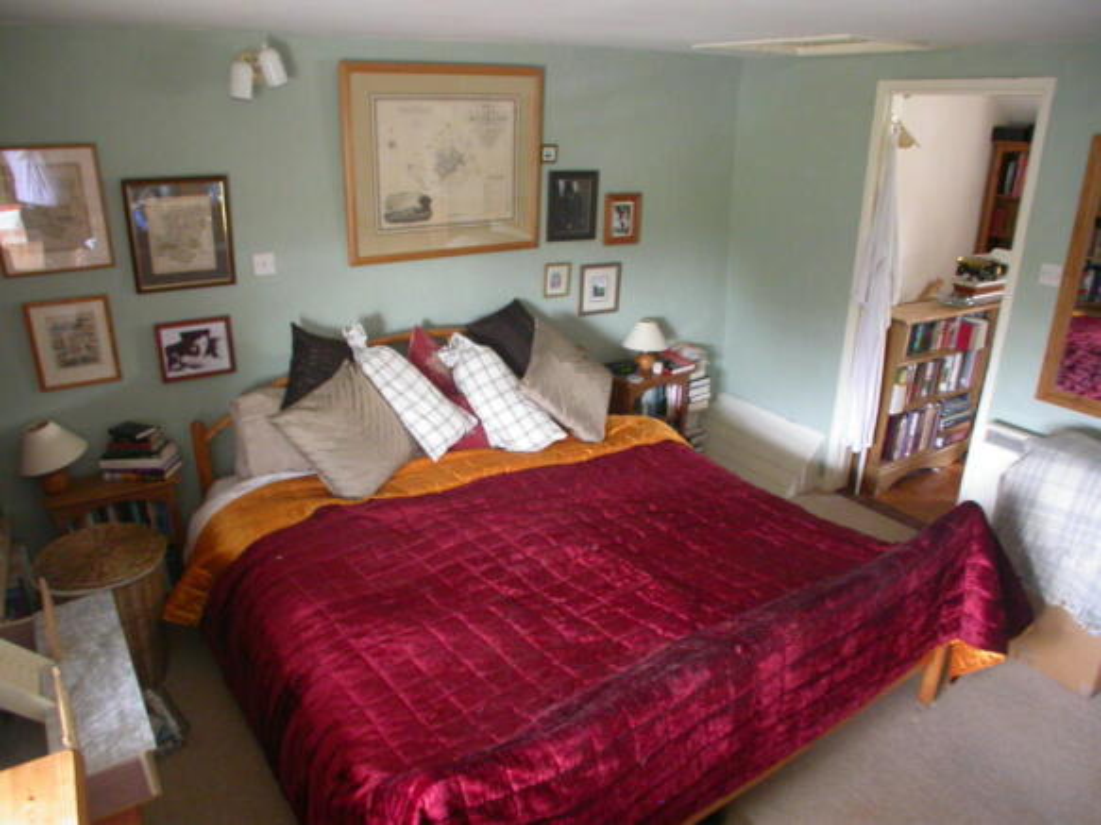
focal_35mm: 38
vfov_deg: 37.7
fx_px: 1208
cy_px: 412
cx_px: 550
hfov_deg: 49.0
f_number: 2.6
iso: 277
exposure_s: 1/4.4
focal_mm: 7.85
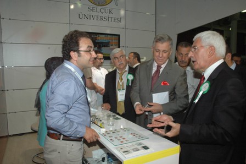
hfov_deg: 67.4
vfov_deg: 47.9
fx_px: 184
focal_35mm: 27
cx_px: 123
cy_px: 82
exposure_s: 1/60
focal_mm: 18
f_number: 11
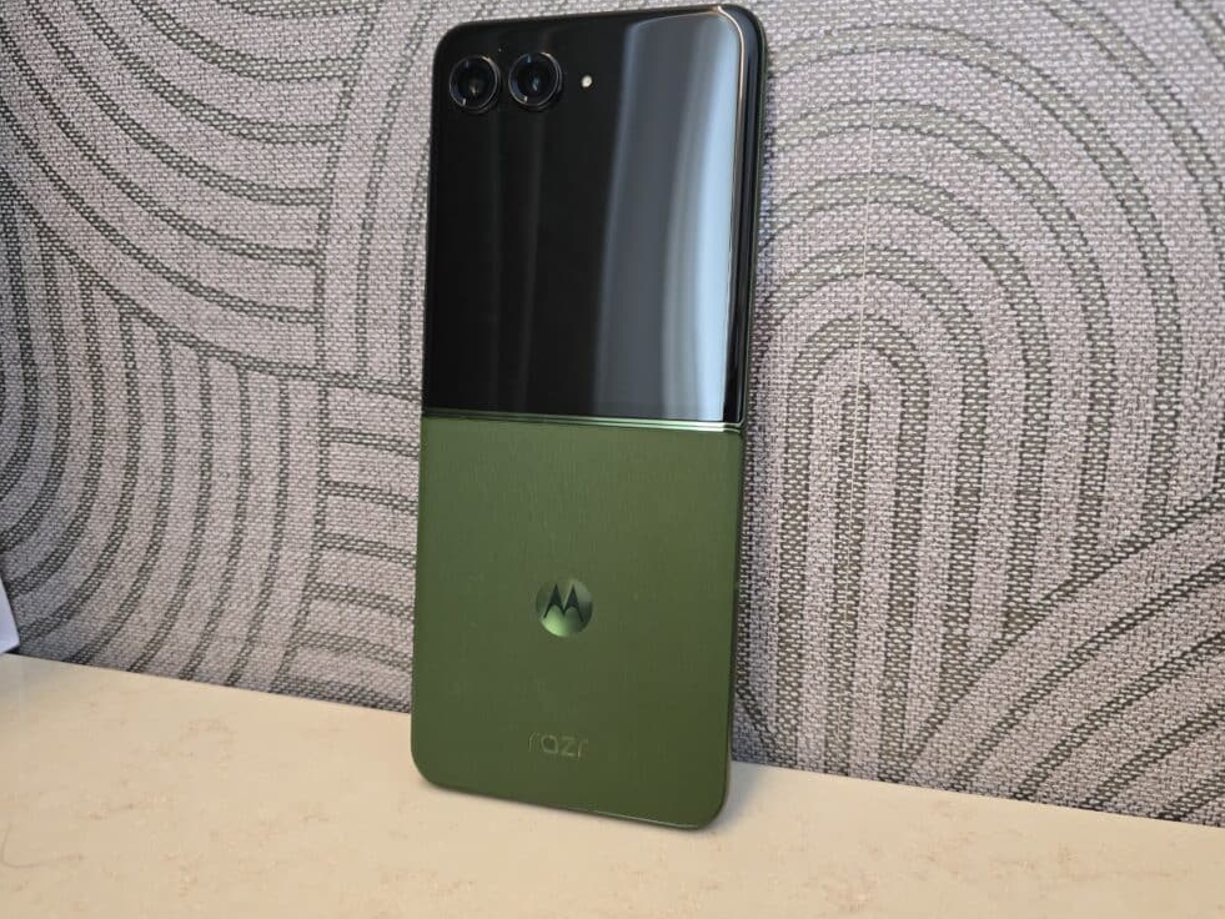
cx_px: 638
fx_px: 849
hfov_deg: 71.6
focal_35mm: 24
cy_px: 462
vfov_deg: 56.8
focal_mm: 6.3
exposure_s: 1/60
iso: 640
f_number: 1.7
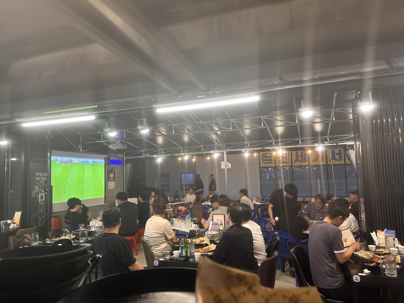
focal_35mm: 24
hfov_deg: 71.6
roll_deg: +1.1
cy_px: 152
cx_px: 202
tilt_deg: +5.0
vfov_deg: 56.8
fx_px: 280
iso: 160
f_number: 1.78
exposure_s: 1/60
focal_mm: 6.86
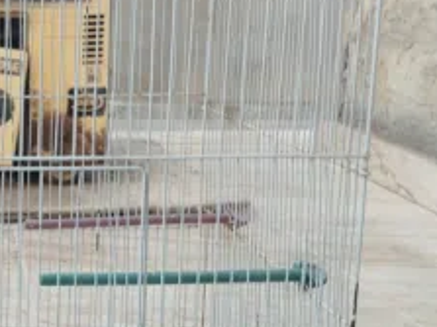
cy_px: 182
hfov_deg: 26.2
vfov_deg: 21.3
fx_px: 871
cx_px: -35
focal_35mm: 69
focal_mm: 5.31
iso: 80
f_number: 1.7
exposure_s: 1/50
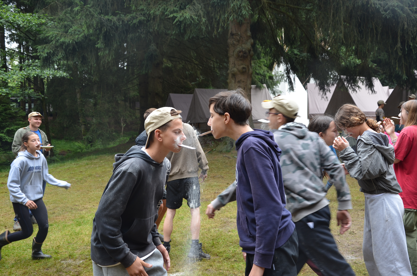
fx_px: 520
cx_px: 208
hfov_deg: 43.7
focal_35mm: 45
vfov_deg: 29.7
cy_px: 138
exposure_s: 1/125
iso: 250
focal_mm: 30
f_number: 5.6
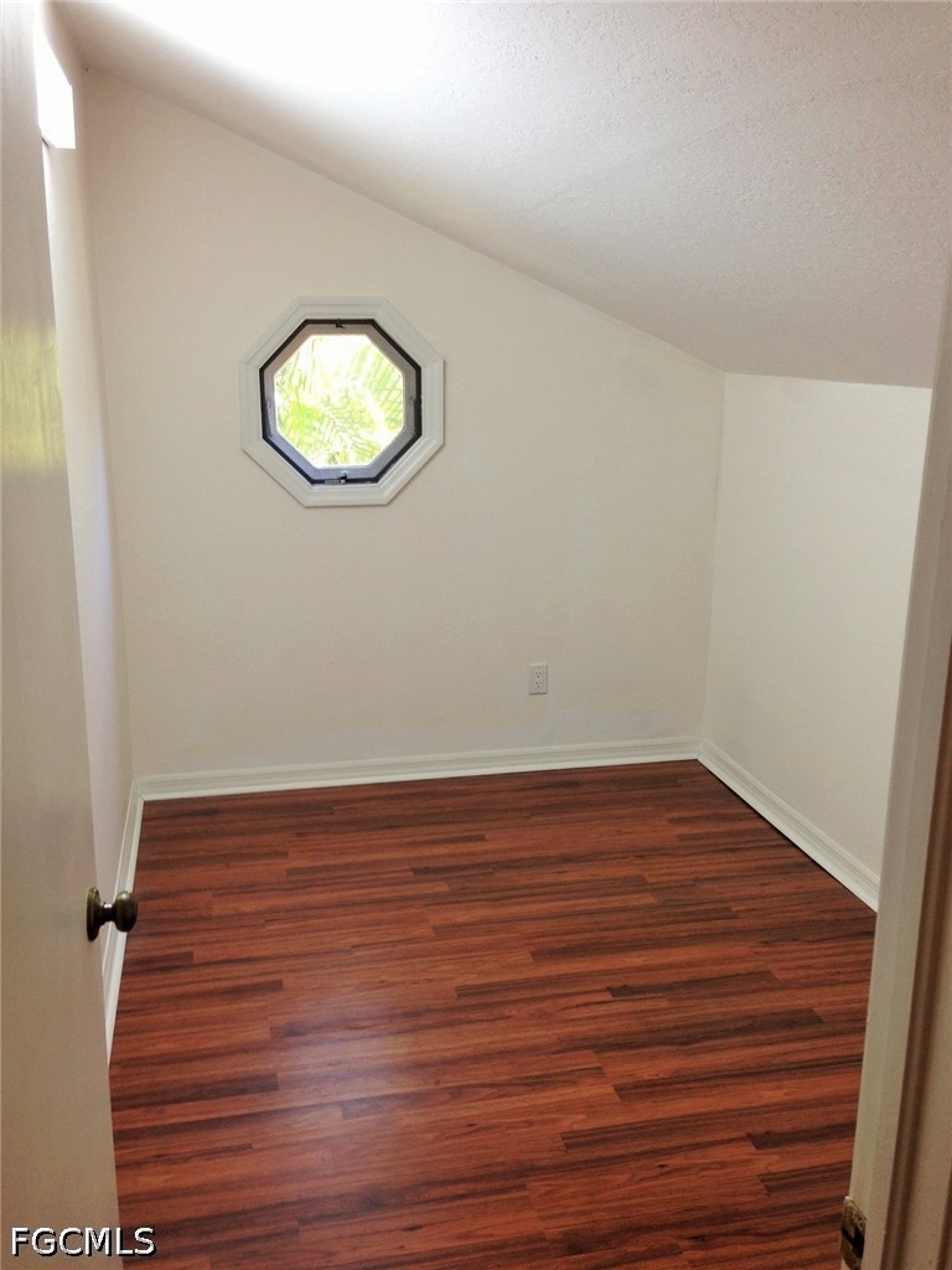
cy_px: 635
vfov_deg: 55.4
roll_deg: -0.4
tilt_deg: -11.5
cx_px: 476
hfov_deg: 42.9
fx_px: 1210
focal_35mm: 33
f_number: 2.4
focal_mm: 4.12
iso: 50
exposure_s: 1/24
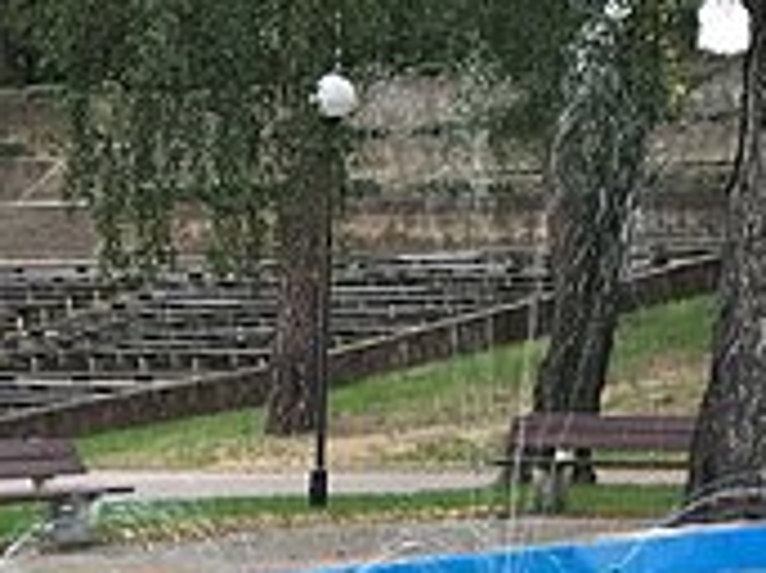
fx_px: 3383
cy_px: 633
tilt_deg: -5.8
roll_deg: +0.1
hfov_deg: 11.9
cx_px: -614
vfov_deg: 9.6
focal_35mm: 153
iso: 25
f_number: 2.2
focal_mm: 4.15
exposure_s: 1/50
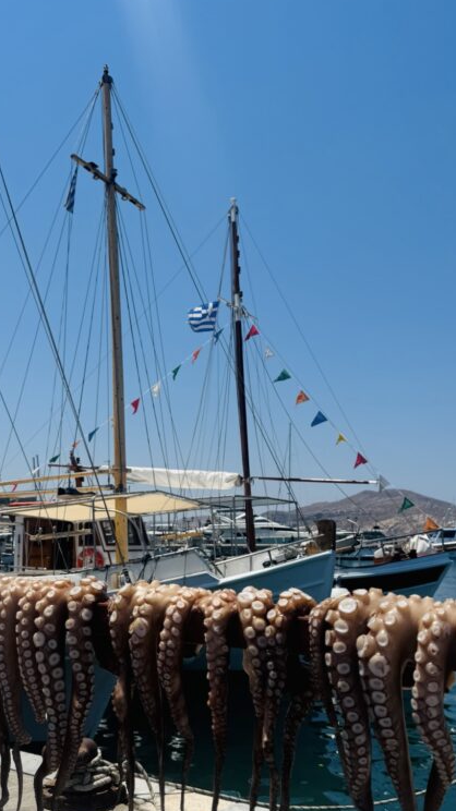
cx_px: 235
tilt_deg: +4.6
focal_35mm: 36
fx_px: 775
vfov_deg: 55.0
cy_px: 473
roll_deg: +0.5
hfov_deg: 32.8
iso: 80
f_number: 1.78
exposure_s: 1/9009
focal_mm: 6.76
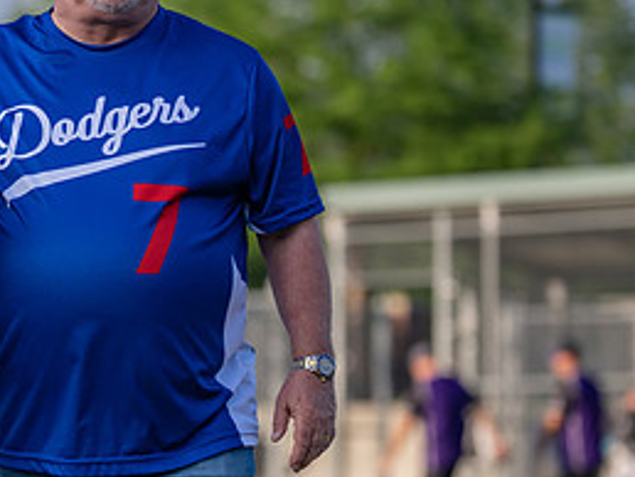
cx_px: -30
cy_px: 280
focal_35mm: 293
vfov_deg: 5.1
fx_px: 5380
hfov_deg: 6.7
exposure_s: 1/4000
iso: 250
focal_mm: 124
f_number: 2.8
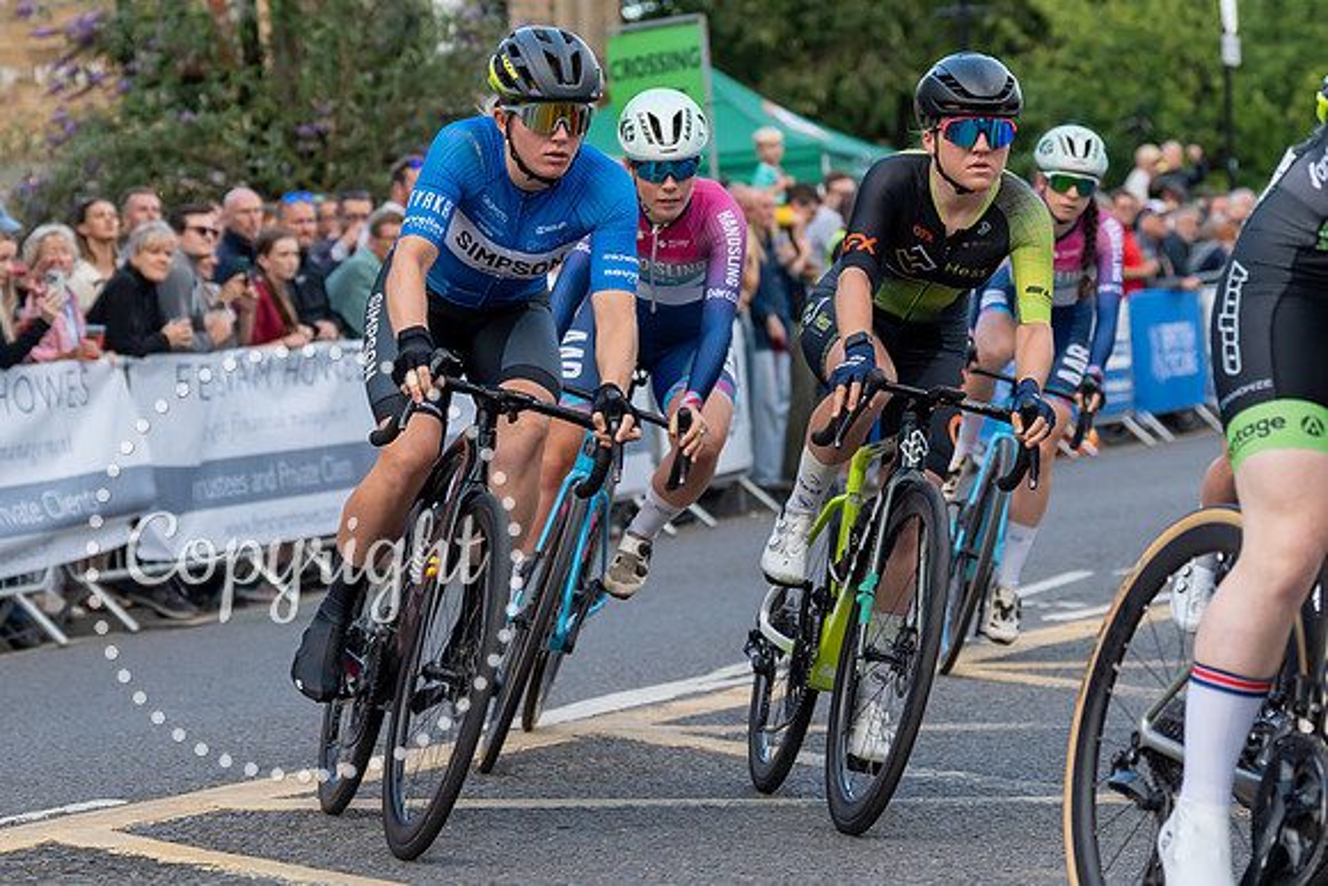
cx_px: 562
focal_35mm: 133
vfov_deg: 10.3
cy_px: 273
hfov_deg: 15.4
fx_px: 4909
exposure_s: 1/1000
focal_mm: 70
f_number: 3.2
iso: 400
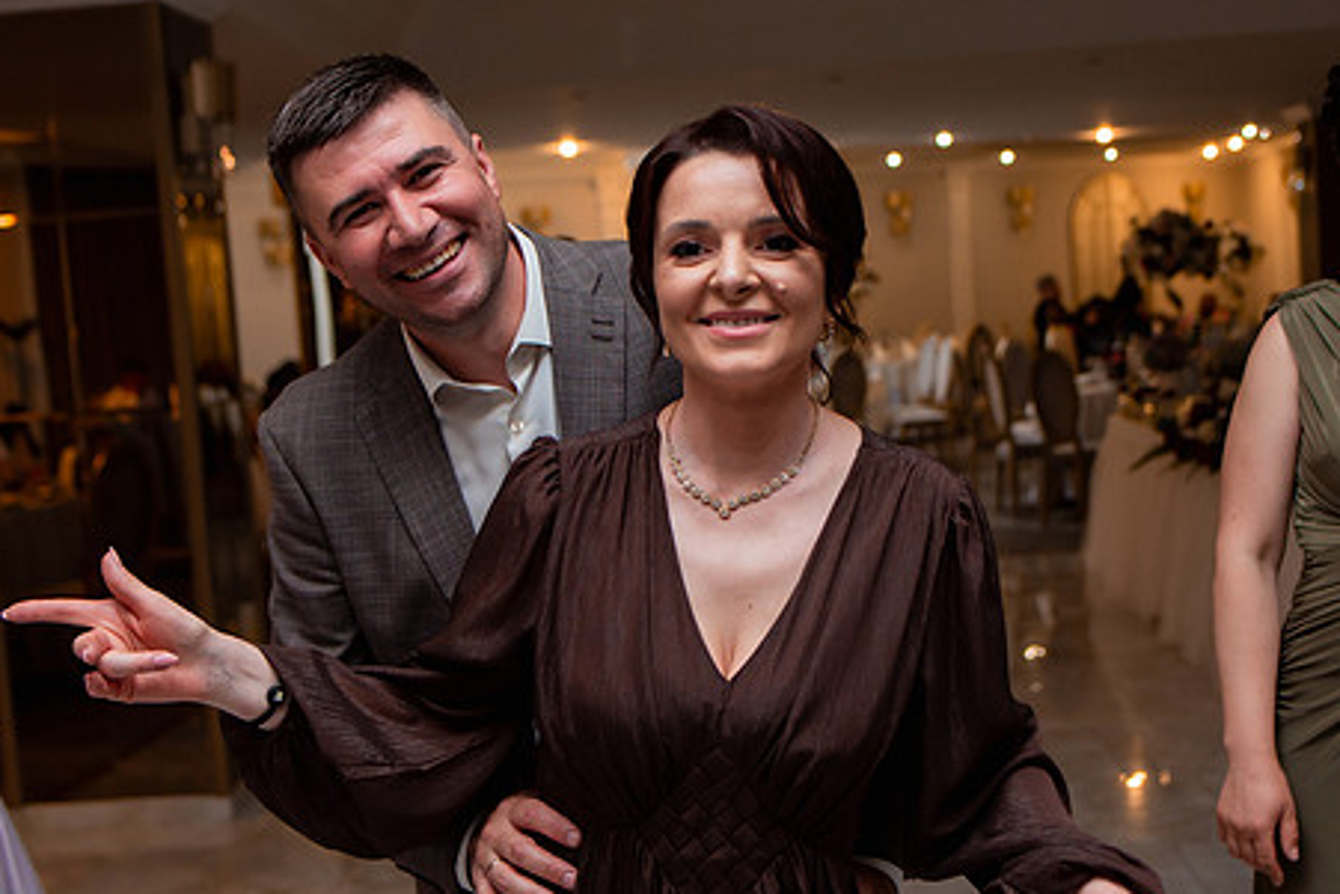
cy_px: 435
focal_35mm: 45
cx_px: 716
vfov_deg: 29.9
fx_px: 1675
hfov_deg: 43.6
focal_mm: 35
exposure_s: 1/200
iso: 1250
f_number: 3.2
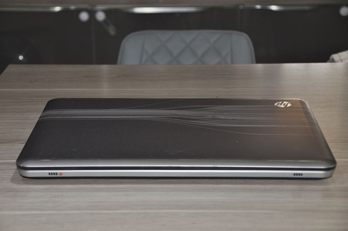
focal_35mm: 78
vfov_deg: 17.4
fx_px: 753
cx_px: 174
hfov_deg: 26.0
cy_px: 116
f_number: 5
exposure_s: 1/60
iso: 800
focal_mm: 52
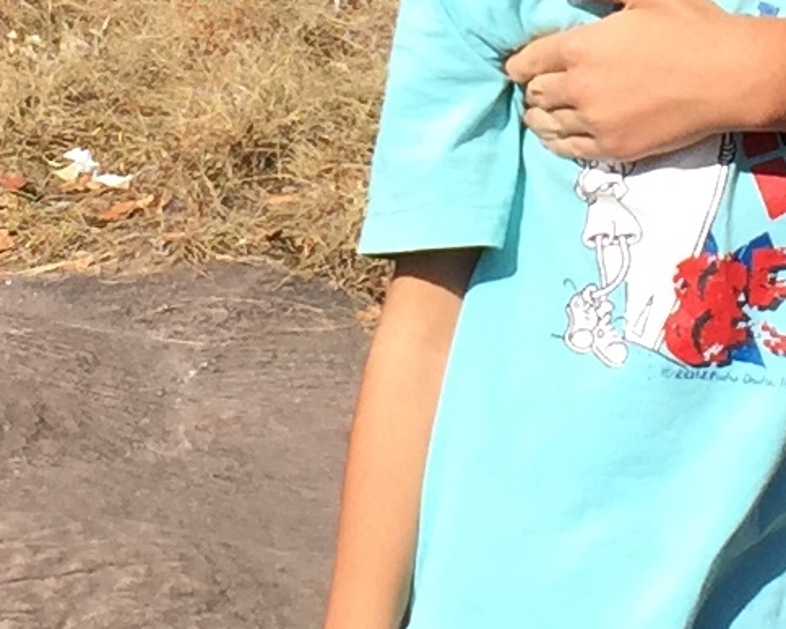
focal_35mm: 191
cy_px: -166
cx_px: 471
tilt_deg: -14.0
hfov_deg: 10.1
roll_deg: -1.7
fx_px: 4442
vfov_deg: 8.0
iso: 32
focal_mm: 4.15
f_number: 2.2
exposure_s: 1/1721
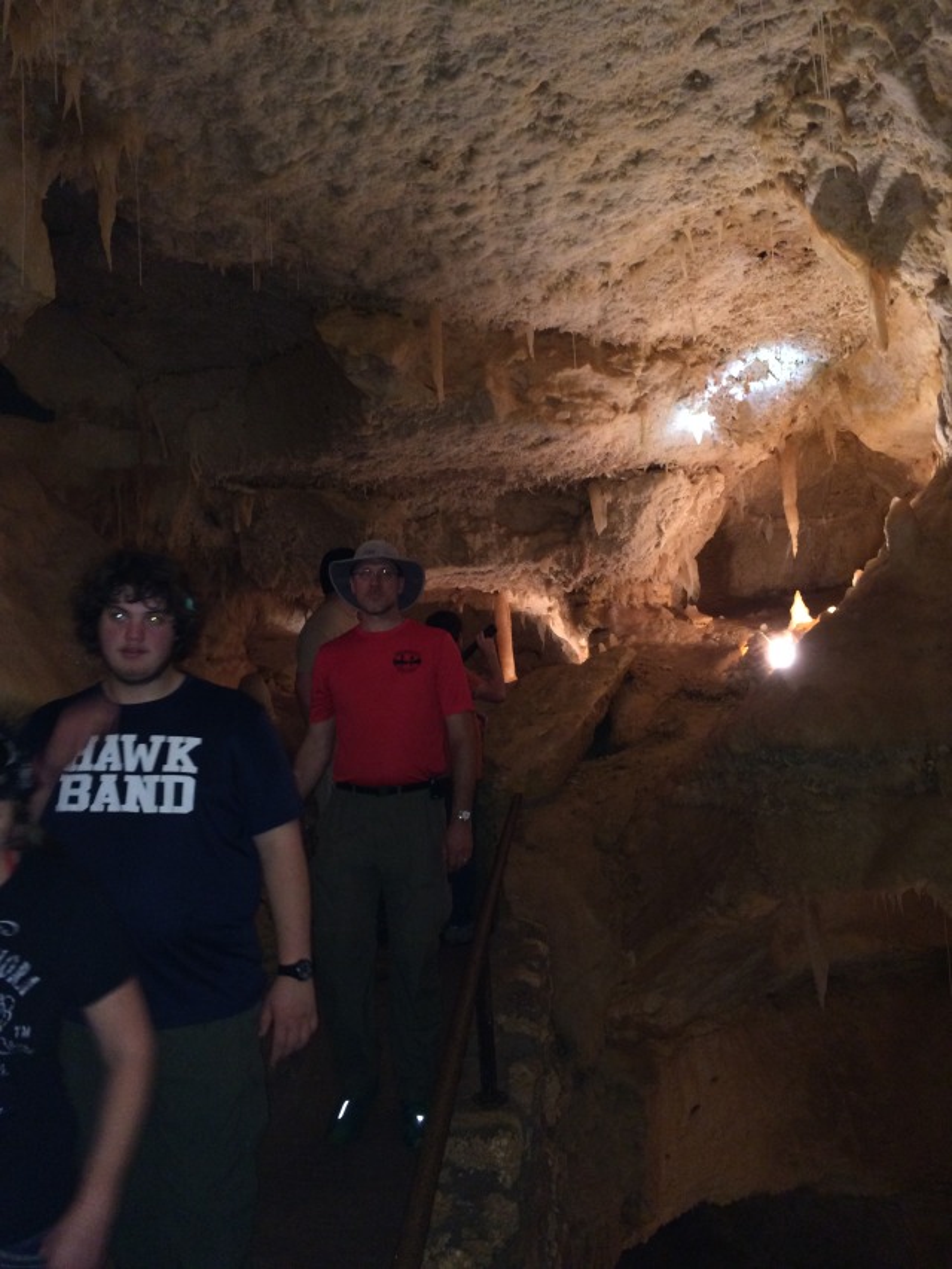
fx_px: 1063
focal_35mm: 29
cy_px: 634
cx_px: 476
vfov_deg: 61.7
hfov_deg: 48.2
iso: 200
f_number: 2.2
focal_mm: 4.15
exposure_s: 1/16
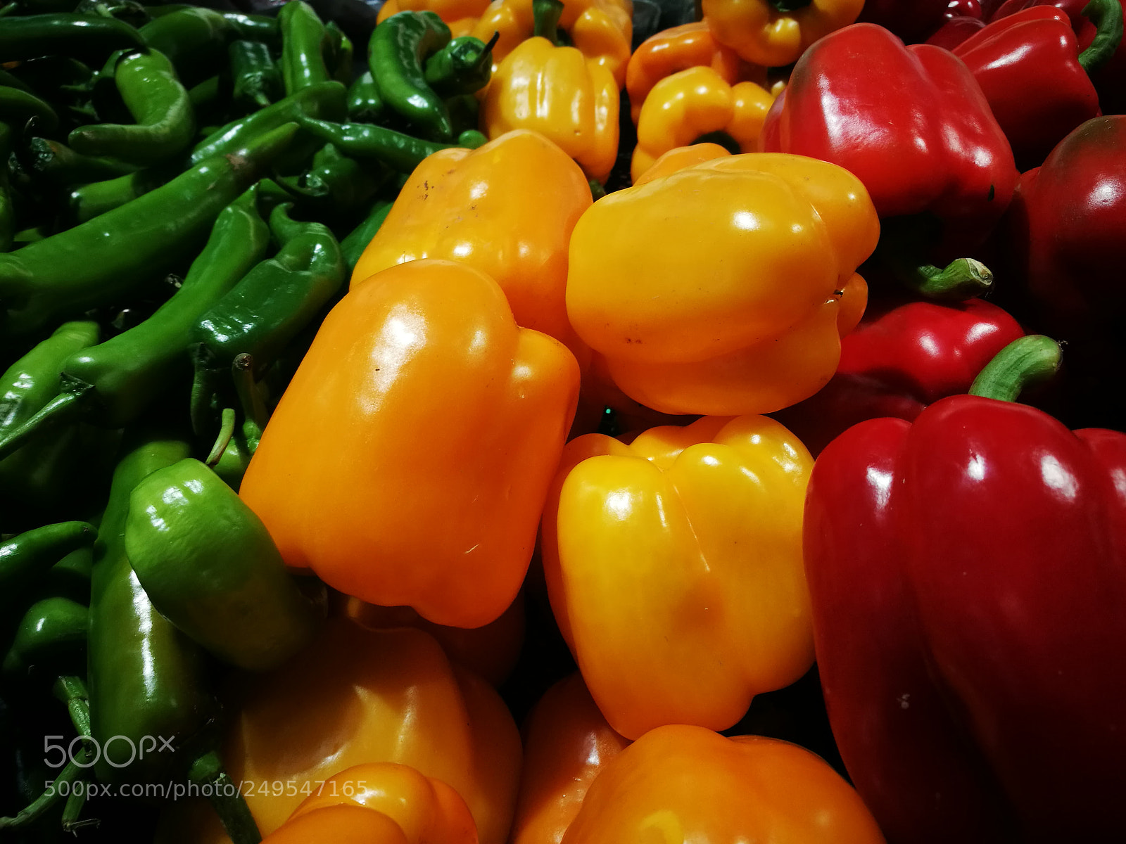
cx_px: 563
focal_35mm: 27
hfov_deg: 65.3
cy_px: 422
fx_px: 878
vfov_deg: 51.4
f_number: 2.2
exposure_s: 1/50
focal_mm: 4.5
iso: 100
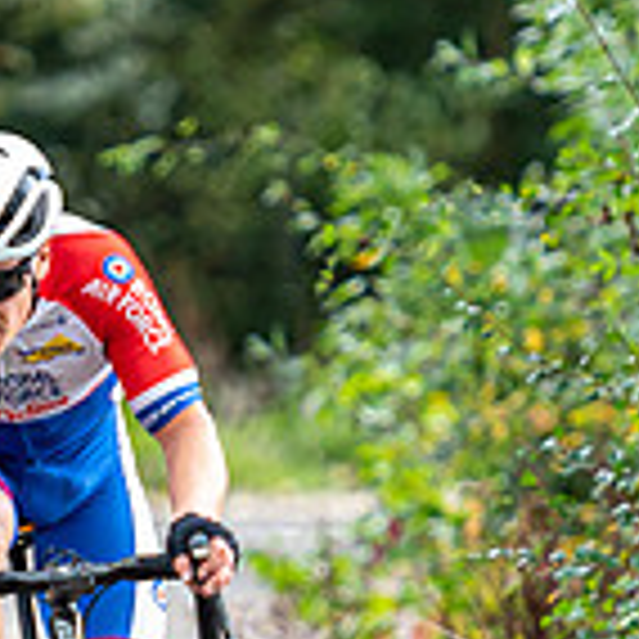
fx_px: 17418
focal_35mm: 834
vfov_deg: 2.1
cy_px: 510
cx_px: 25
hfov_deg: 2.1
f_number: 2.8
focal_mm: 170
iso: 250
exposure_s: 1/320
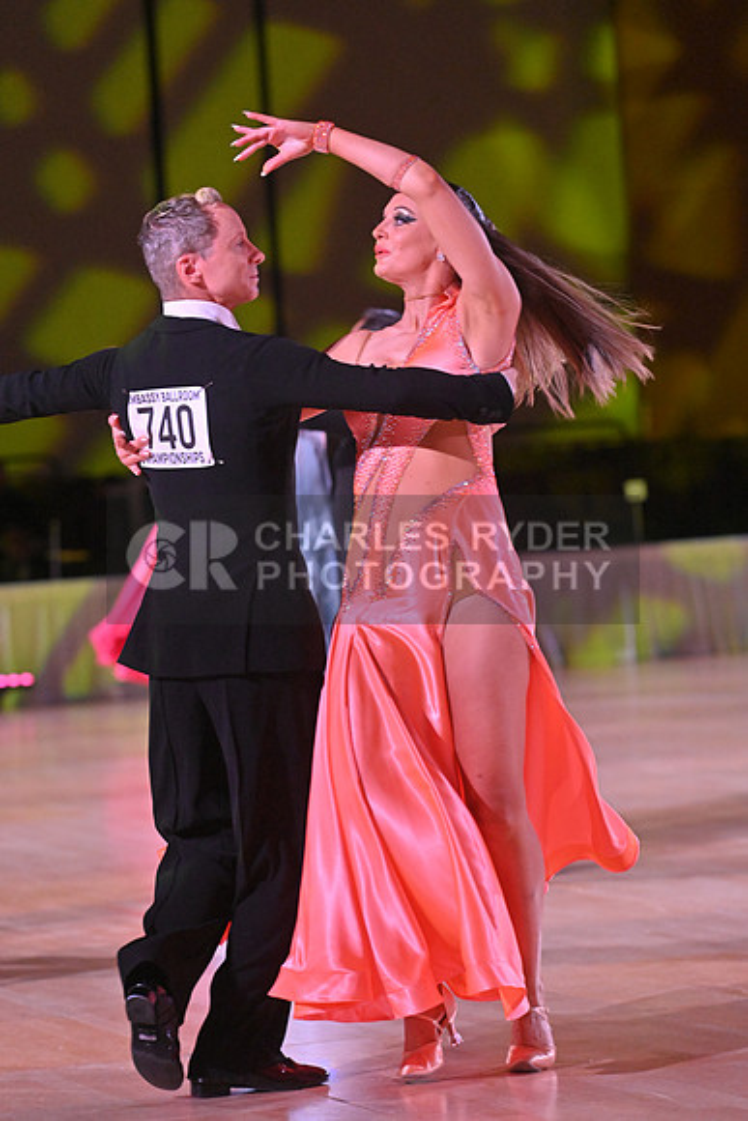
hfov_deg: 9.2
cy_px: 560
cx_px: 374
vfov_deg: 13.7
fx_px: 4672
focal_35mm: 150
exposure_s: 1/400
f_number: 5
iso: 4000
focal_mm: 150
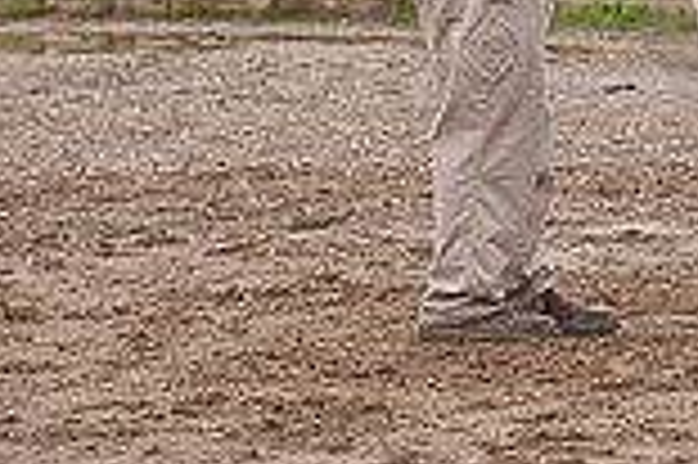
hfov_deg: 3.9
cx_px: 1117
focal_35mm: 520
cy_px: -282
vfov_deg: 2.6
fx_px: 10071
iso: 1000
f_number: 5.6
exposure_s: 1/1250
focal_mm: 160
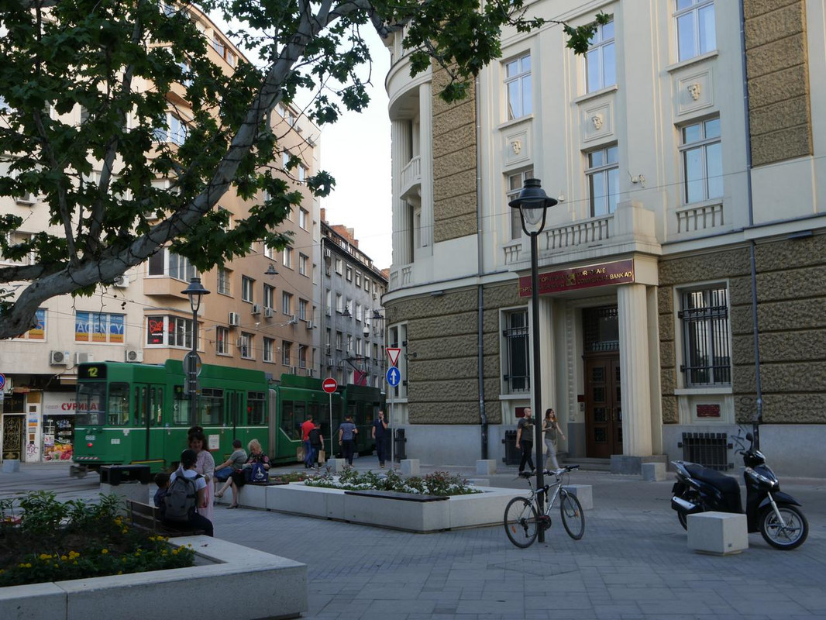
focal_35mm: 40
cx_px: 413
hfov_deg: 46.8
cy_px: 310
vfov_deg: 36.0
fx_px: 955
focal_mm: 20
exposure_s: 1/60
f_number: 7.1
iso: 200
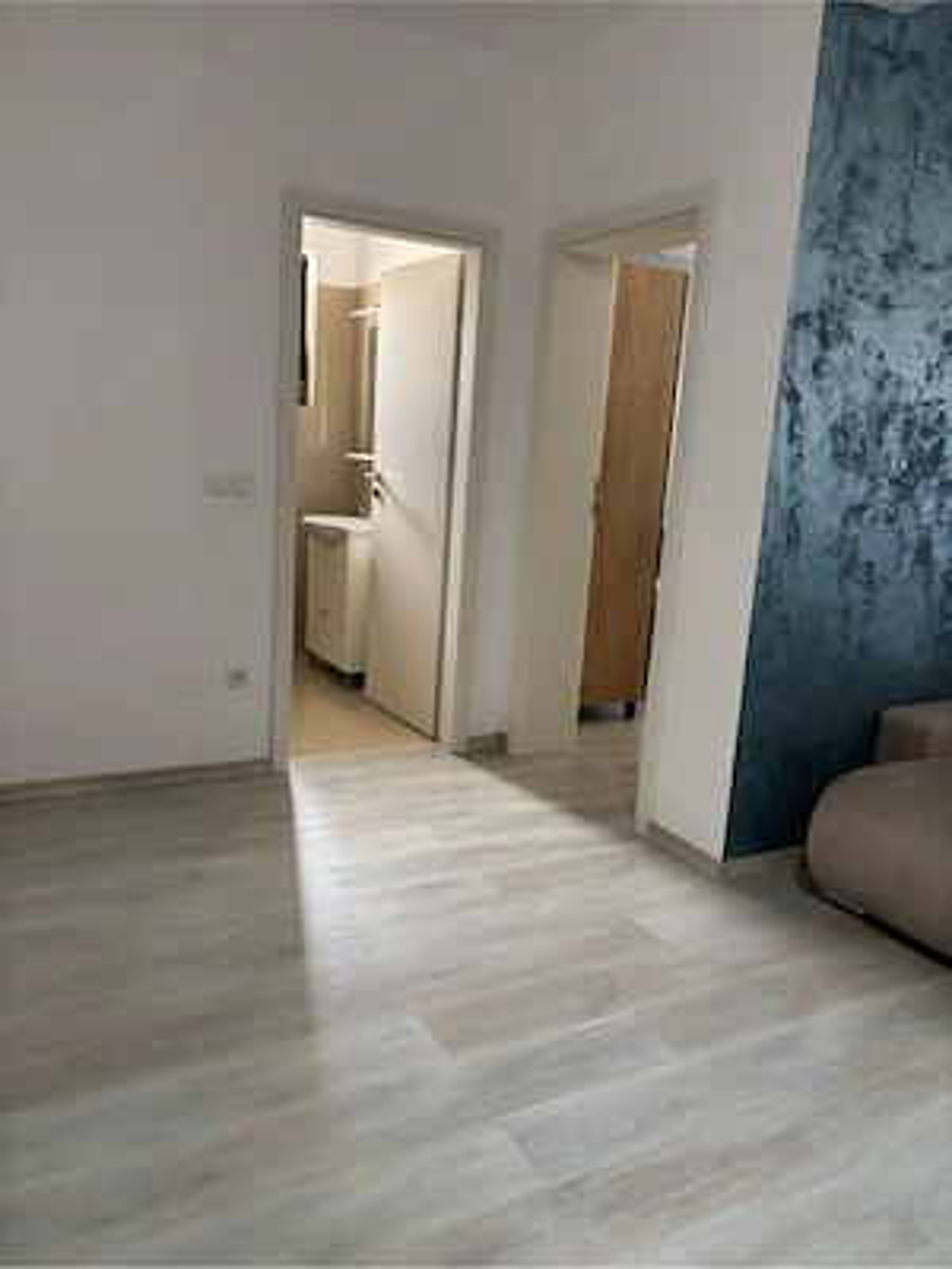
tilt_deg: -12.2
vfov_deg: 67.3
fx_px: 953
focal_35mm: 26
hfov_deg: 53.1
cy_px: 634
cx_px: 476
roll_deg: -3.8
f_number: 1.6
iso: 320
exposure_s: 1/50
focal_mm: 5.96
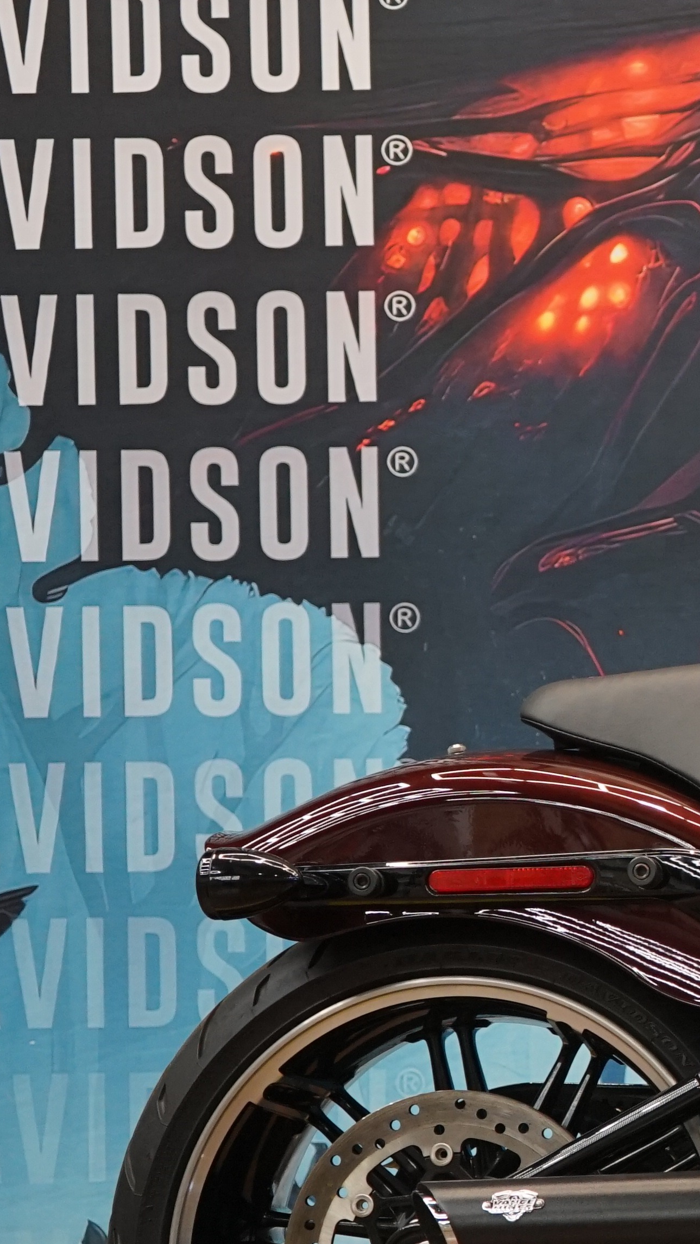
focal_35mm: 96
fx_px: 3167
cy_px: 894
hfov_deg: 11.4
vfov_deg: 22.1
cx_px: 1390
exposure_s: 1/160
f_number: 4
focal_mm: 35
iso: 1000
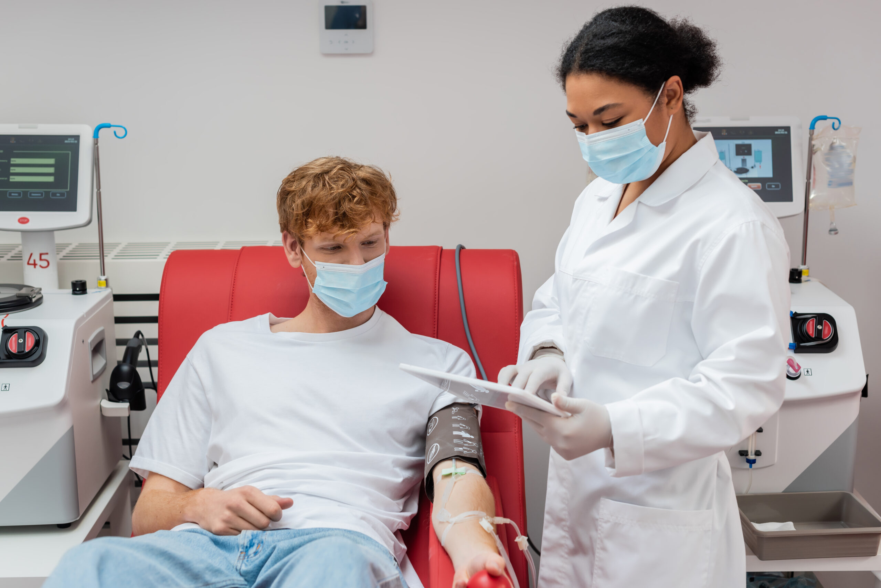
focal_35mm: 50
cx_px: 440
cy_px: 294
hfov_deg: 39.6
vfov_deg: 27.0
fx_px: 1224
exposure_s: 1/160
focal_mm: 50
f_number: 4
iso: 200
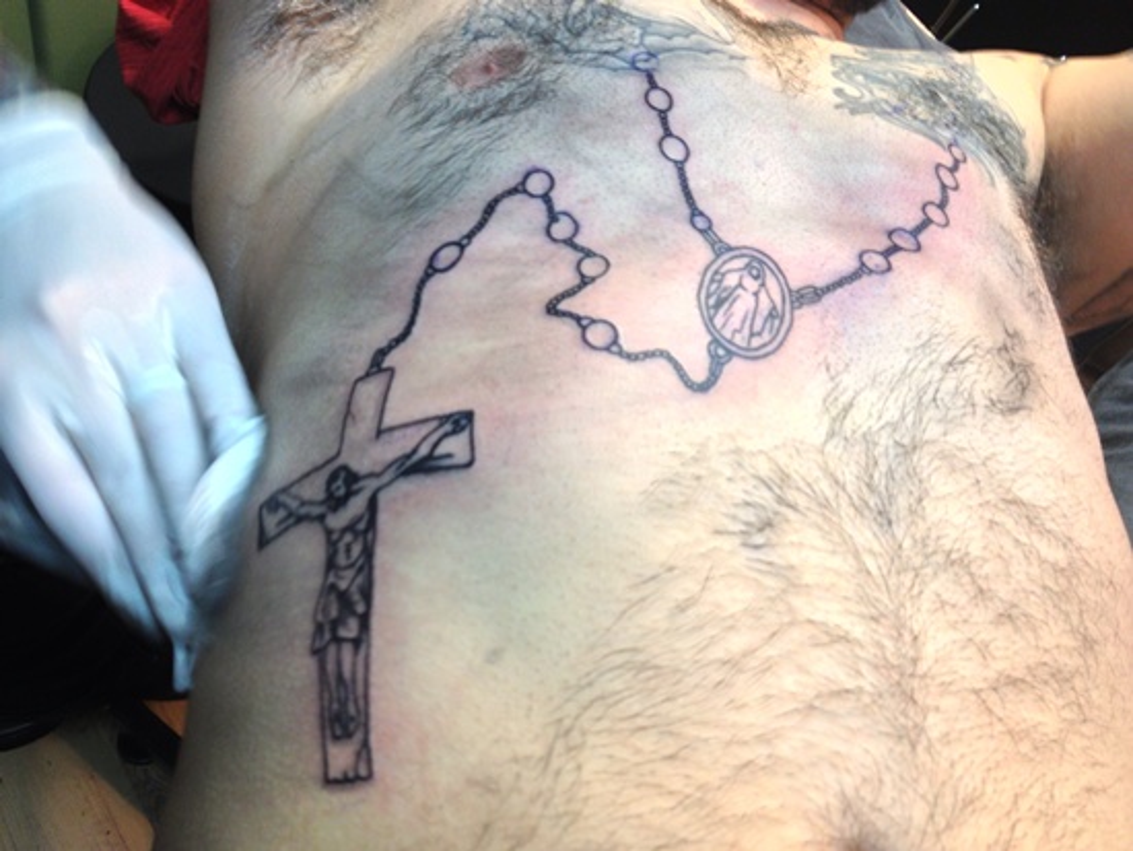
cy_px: 426
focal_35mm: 35
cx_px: 566
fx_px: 1146
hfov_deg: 52.6
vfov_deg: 40.7
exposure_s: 1/20
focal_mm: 4.28
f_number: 2.4
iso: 64
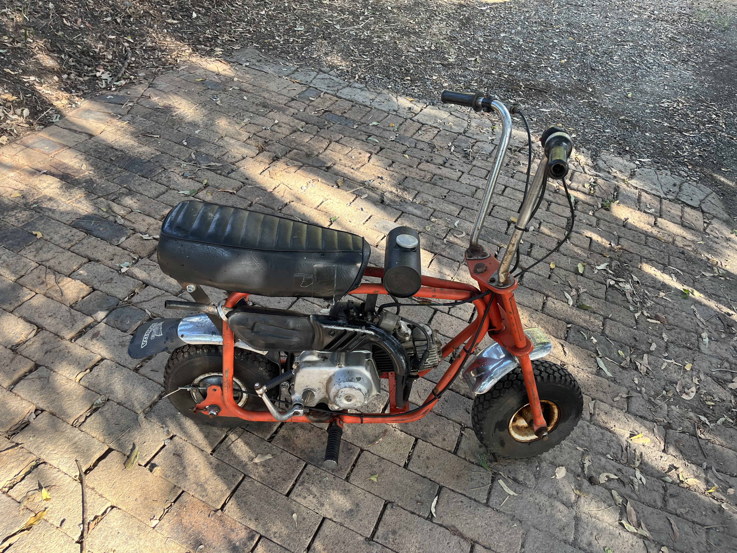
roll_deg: -8.7
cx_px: 368
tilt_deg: -37.0
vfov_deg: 53.1
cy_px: 276
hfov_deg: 67.3
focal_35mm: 26
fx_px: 554
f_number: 1.6
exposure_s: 1/164
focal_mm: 5.1
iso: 50
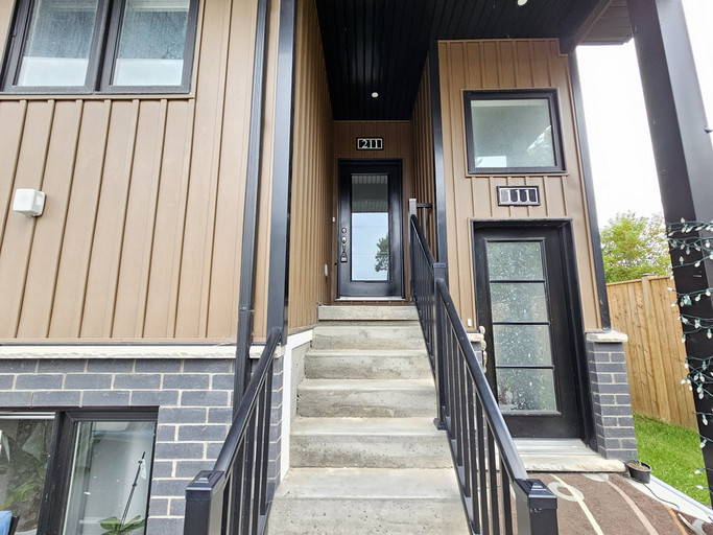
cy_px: 268
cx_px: 356
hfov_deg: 106.2
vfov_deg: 89.9
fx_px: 268
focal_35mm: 13
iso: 160
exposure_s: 1/207
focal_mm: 2.2
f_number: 2.2
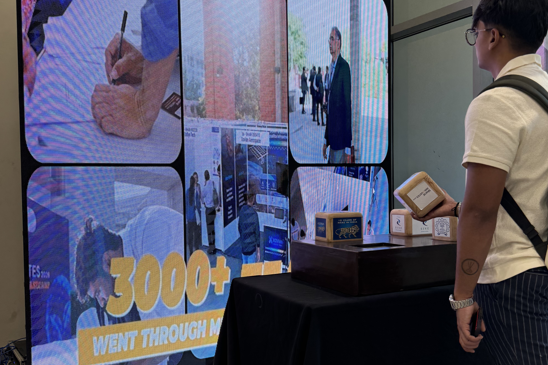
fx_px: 548
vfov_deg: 36.8
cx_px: 284
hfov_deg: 53.1
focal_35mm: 36
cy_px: 197
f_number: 1.78
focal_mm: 6.76
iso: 80
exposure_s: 1/100
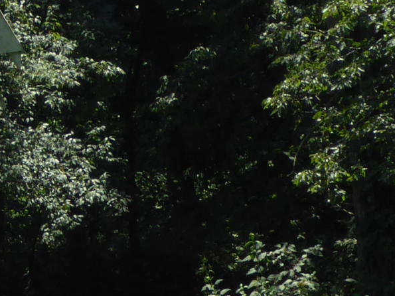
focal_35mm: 494
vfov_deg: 3.0
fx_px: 5636
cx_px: -426
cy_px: 285
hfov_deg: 4.0
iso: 100
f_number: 5
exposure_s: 1/250
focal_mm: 17.5
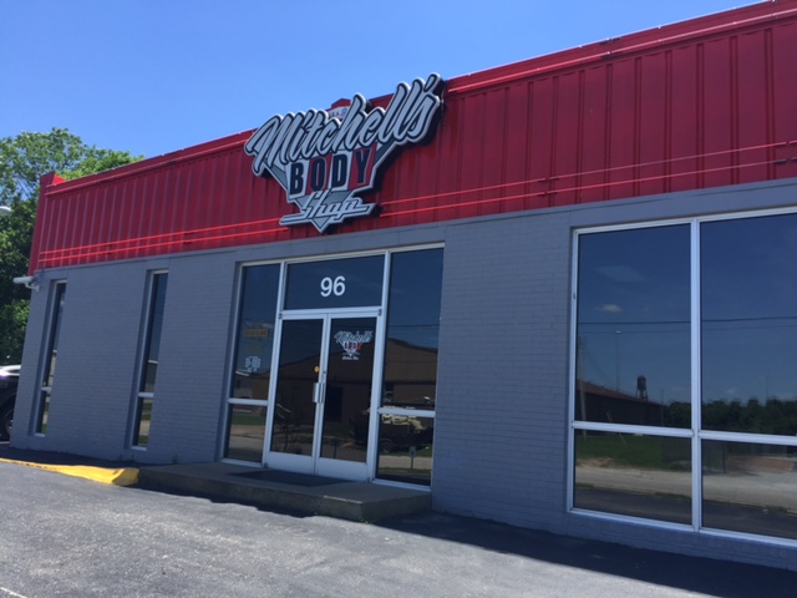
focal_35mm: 29
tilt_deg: +8.0
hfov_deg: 61.7
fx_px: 668
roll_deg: -4.3
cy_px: 299
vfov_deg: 48.2
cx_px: 398
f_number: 2.2
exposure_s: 1/879
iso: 32
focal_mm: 4.15
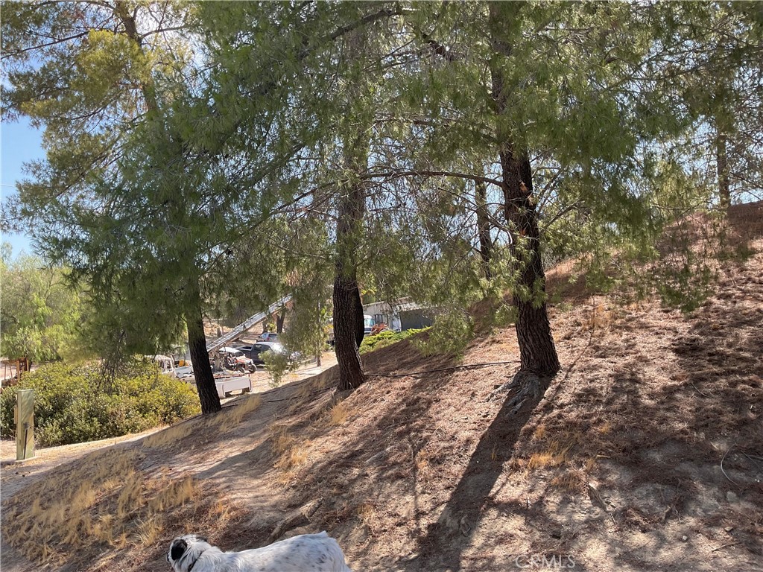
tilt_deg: +5.5
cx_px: 382
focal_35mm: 29
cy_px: 286
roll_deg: +0.9
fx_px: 639
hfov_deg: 61.7
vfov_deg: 48.2
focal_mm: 3
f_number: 1.8
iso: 16
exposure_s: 1/338
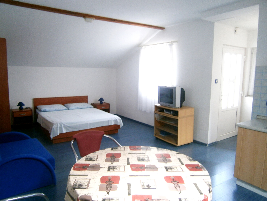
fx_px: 201
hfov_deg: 67.3
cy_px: 100
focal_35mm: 26
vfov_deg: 53.1
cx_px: 134
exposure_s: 1/30
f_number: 2.8
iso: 80
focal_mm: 4.7
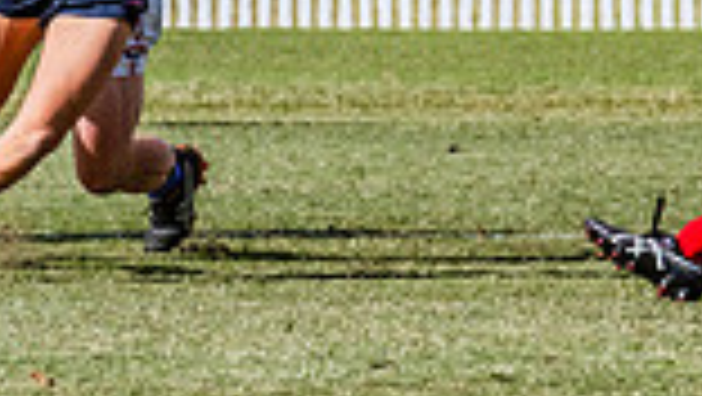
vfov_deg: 1.1
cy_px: -91
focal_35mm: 1138
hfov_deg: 1.9
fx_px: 21198
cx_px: 408
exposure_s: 1/2000
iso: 800
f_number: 10
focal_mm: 240
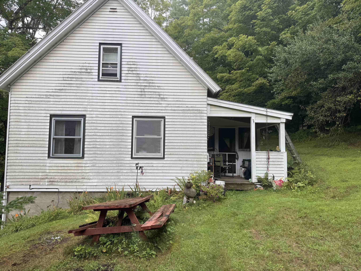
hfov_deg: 71.6
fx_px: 250
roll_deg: -1.7
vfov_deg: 56.8
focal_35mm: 24
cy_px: 136
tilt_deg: +6.0
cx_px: 180
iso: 80
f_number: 1.78
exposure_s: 1/553
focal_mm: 6.76
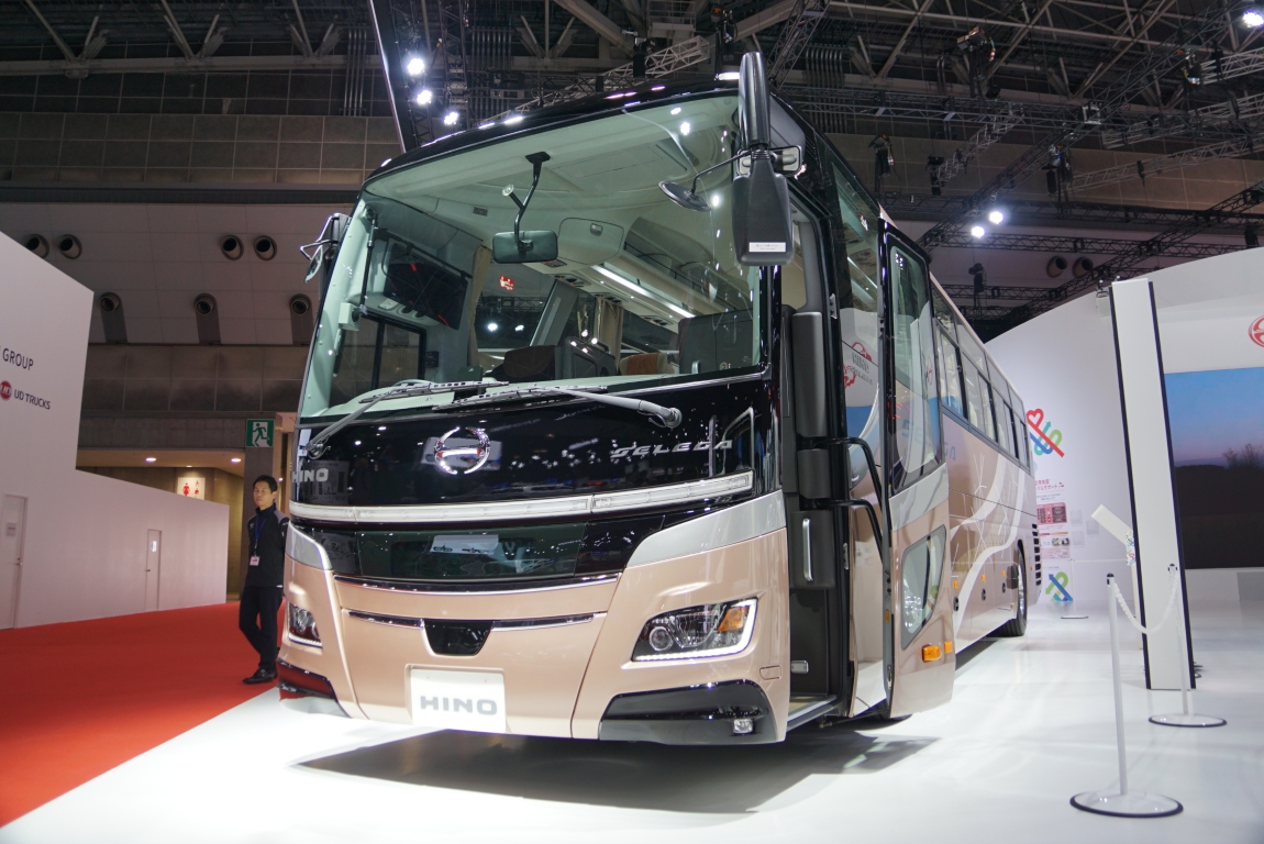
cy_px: 422
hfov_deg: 67.4
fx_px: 948
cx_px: 632
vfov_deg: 48.0
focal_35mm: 27
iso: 160
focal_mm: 18
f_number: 3.5
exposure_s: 1/60
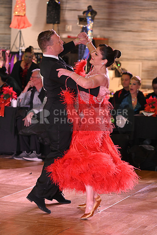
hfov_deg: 9.8
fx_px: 915
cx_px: 78
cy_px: 118
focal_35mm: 140
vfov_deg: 14.7
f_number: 5
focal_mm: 140
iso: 2000
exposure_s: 1/200
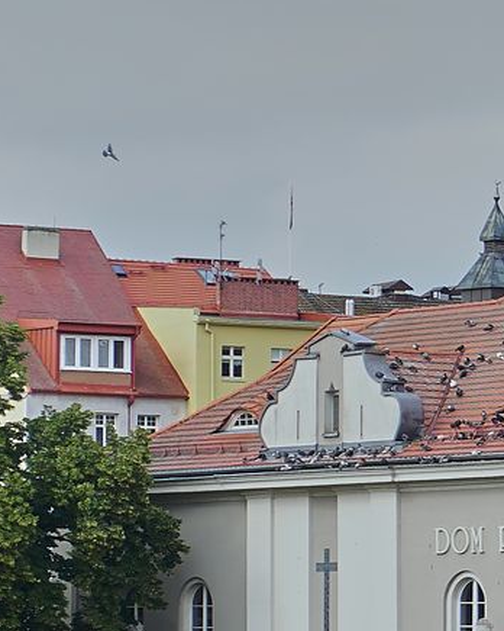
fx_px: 3617
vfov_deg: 9.9
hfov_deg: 7.6
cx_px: 1096
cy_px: 426
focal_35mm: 194
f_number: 5.6
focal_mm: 30
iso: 100
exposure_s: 1/160
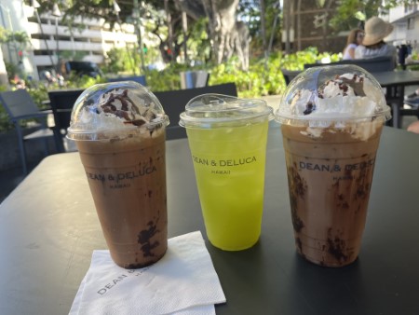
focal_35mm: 26
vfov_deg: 53.1
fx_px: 315
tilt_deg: -15.4
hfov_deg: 67.3
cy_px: 158
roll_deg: +2.7
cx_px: 210
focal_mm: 5.1
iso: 32
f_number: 1.6
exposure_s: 1/122
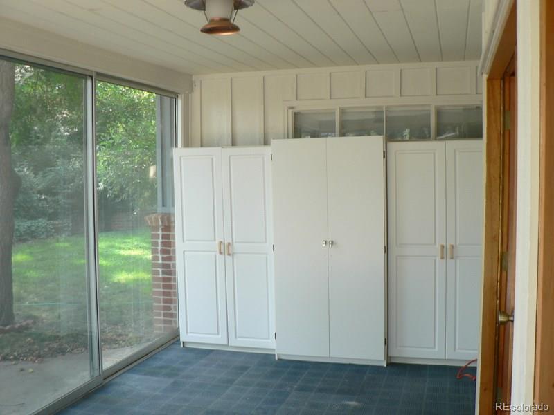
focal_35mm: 36
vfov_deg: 39.7
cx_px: 277
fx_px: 576
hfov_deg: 51.4
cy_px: 208
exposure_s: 1/50
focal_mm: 6
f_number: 2.8
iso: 80
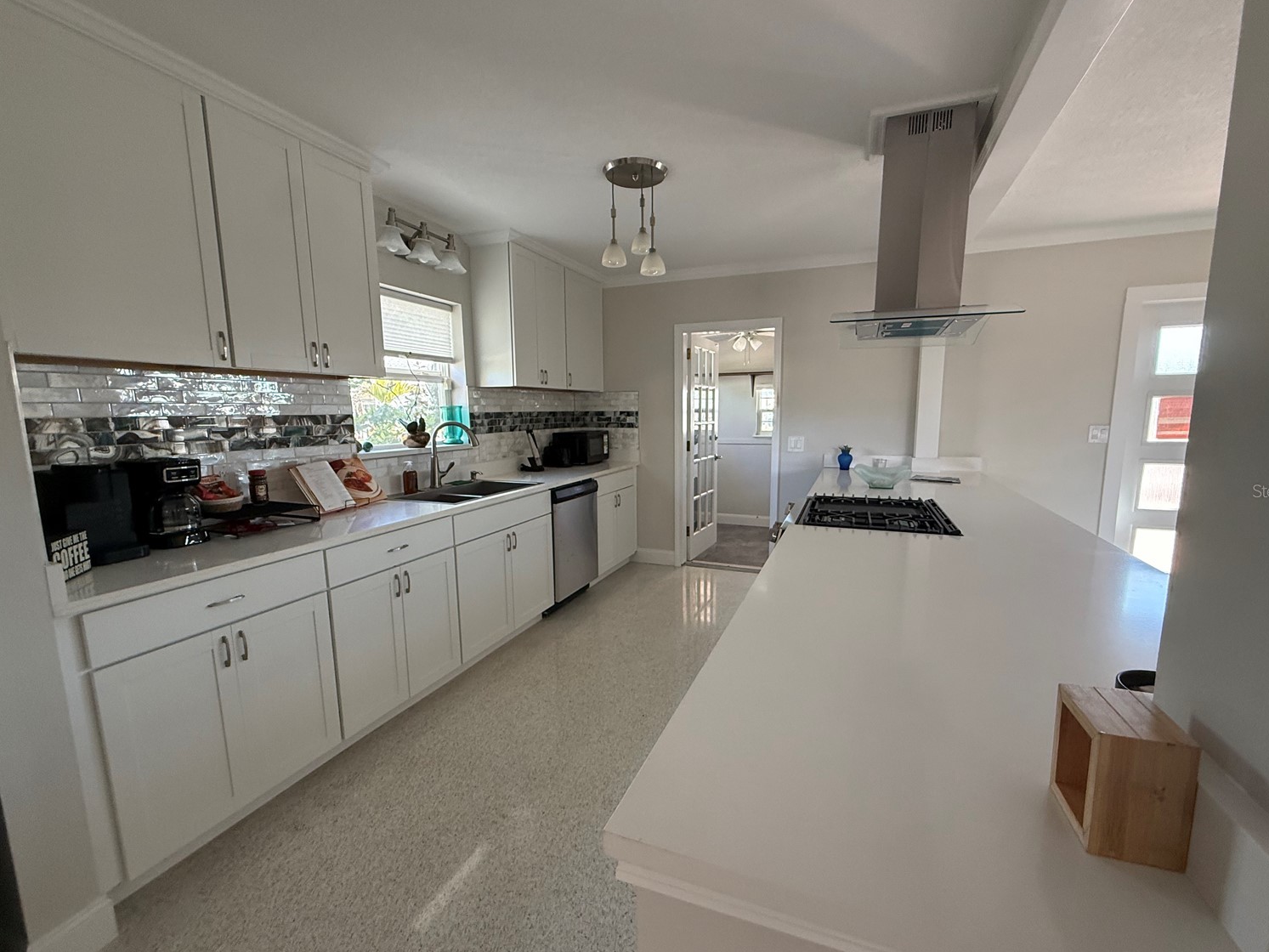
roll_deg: +0.4
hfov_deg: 98.1
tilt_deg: -7.9
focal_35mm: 15
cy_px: 490
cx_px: 653
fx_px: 550
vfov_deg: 81.7
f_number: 2.2
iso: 320
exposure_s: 1/99
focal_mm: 2.22
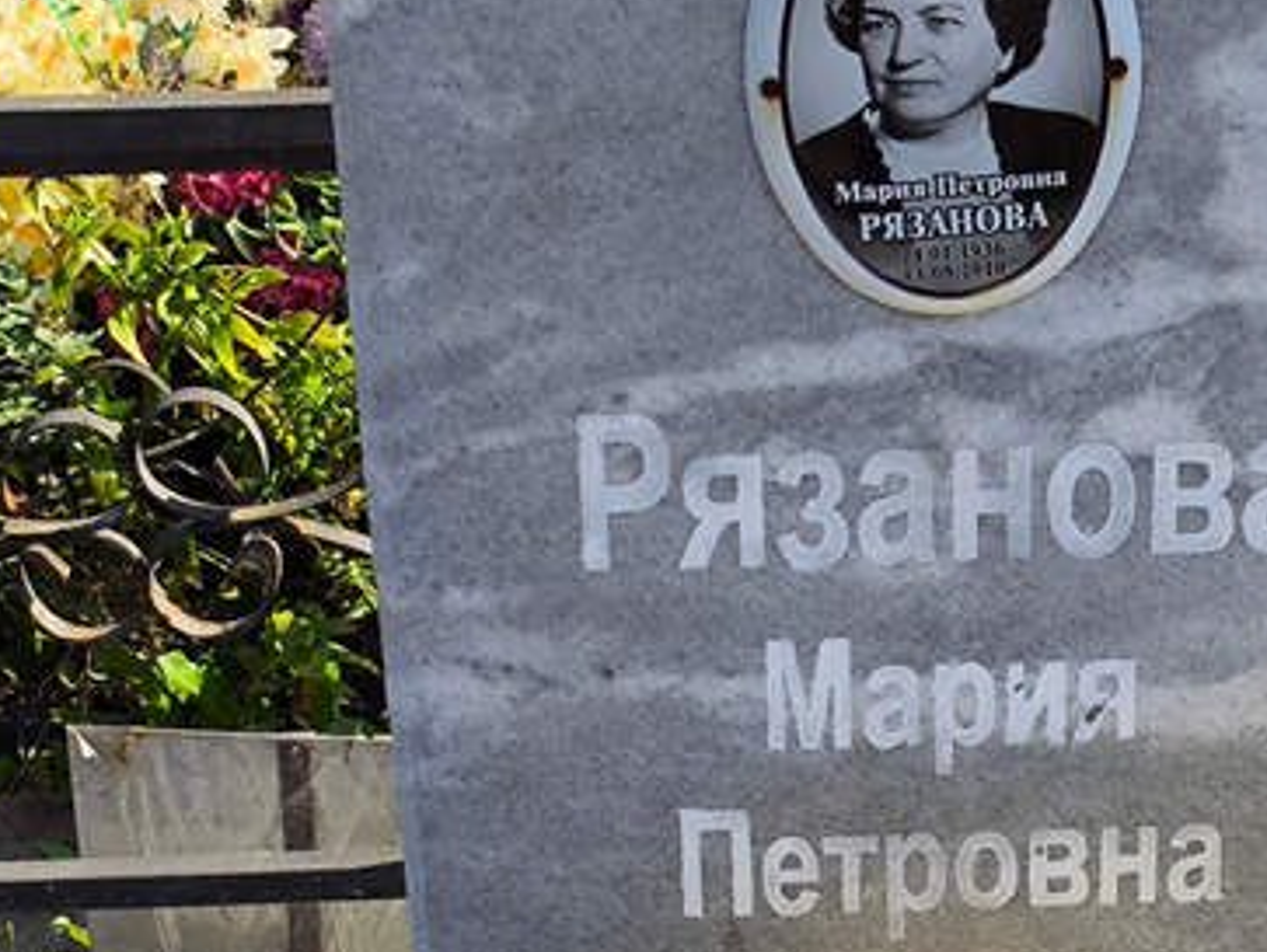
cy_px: 795
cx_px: 850
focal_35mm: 110
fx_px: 4030
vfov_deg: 13.4
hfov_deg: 17.8
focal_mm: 4.71
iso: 50
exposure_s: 1/1351
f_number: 1.7
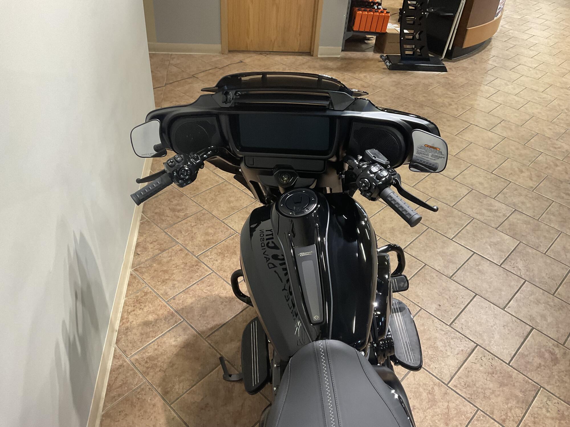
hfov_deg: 61.7
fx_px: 478
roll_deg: -4.8
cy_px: 214
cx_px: 285
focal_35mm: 29
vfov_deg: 48.2
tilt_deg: -38.9
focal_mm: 3
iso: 100
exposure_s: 1/60
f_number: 1.8
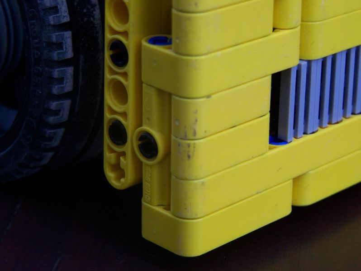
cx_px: 180
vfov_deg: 12.7
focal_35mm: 117
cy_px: 136
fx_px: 1221
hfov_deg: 16.8
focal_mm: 19.4
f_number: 3.2
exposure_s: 1/500
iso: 80
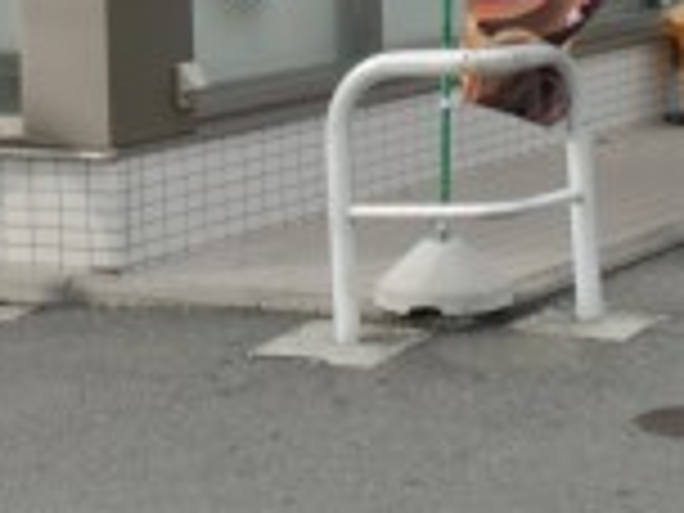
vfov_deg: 10.9
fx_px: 2490
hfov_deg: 15.6
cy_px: -454
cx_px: 333
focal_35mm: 126
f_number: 3.5
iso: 80
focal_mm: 5.36
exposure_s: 1/320
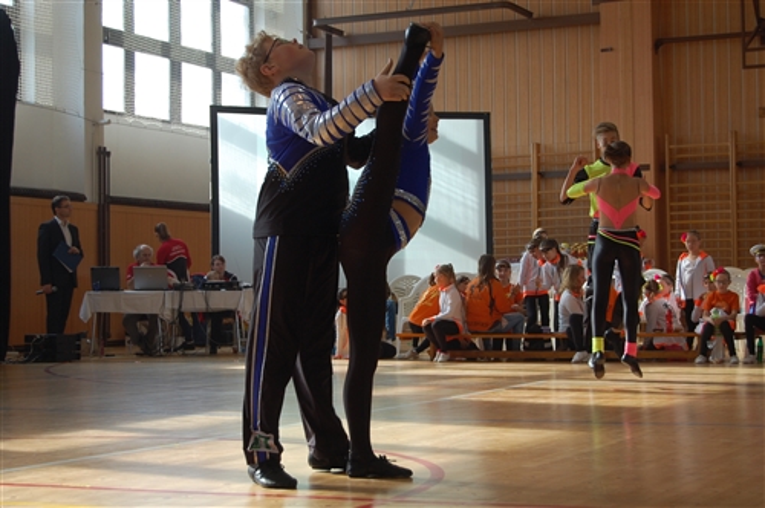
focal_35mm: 69
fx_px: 1464
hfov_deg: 29.3
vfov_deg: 19.7
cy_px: 254
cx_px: 382
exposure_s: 1/125
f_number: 5.6
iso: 250
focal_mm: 46
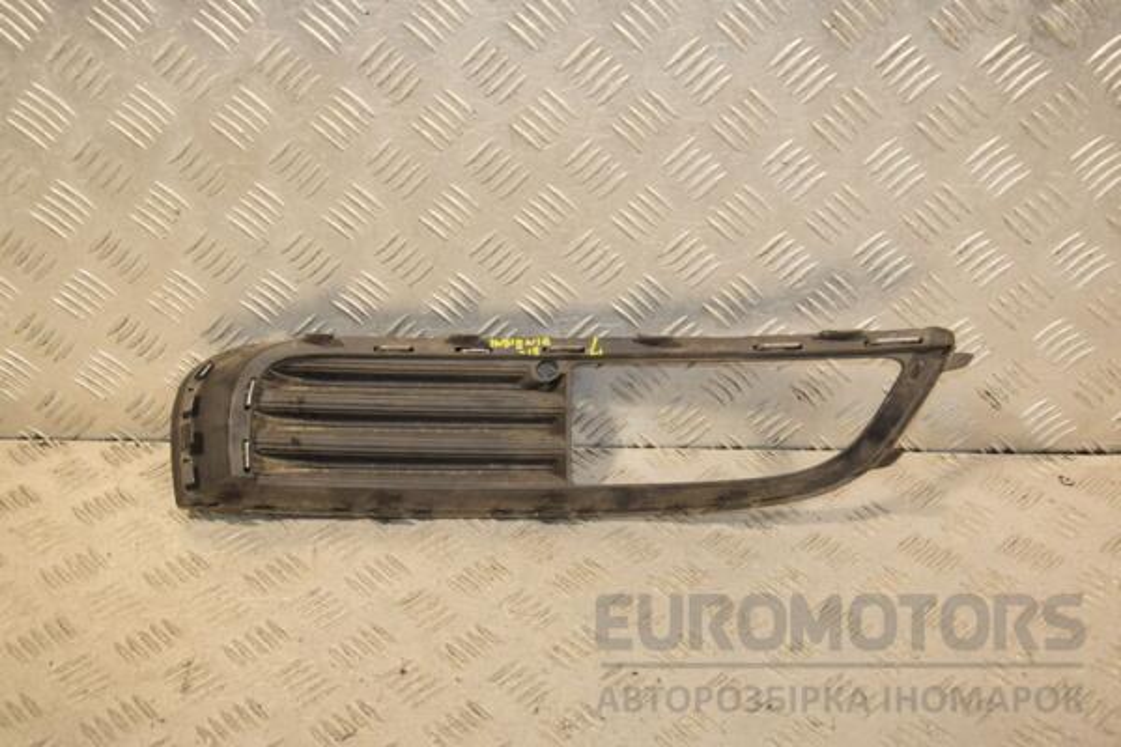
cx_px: 560
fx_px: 1495
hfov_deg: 41.1
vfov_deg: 28.1
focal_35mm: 48
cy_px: 374
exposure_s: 1/200
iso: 800
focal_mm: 32
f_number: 6.3
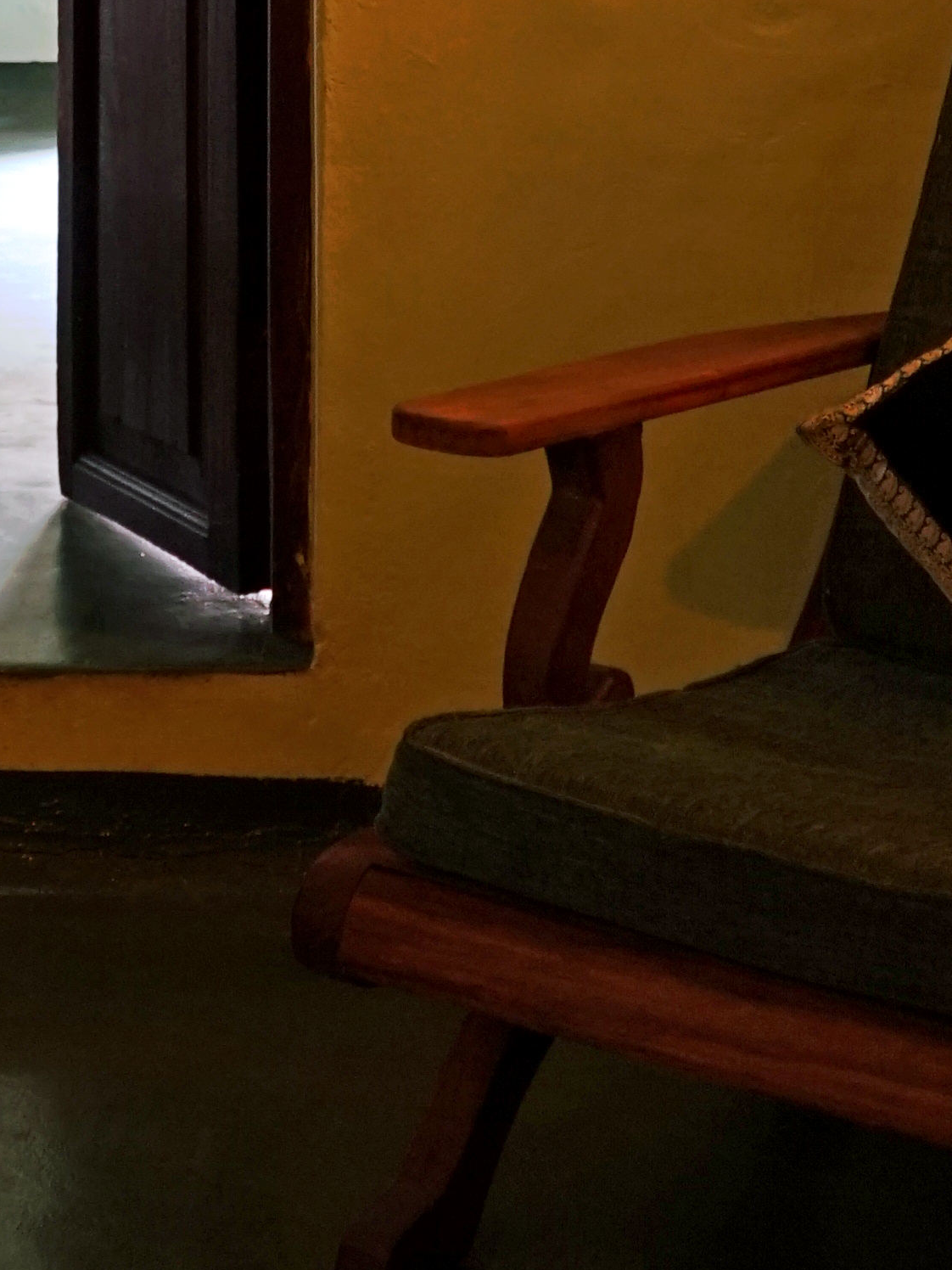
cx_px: 294
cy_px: -402
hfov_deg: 13.7
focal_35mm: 108
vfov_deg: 17.1
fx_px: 3960
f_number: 3.5
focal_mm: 28
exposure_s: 1/10
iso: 640
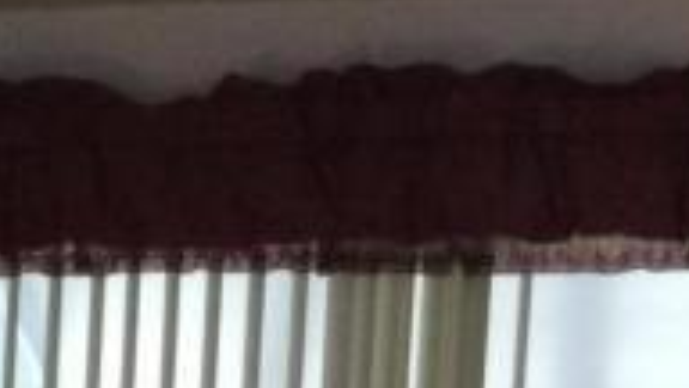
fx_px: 3398
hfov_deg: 10.8
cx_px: -574
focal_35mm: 186
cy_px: 968
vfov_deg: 6.2
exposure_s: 1/24
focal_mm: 3.3
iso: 125
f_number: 2.4
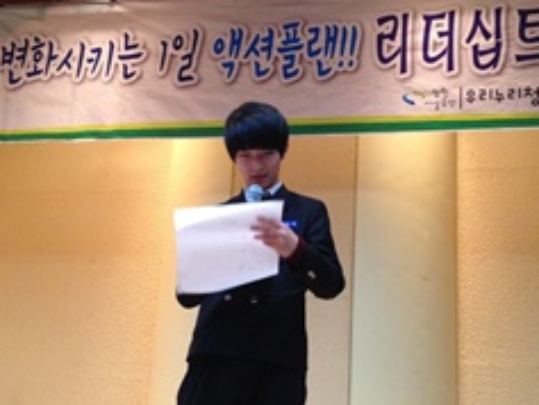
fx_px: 919
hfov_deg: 32.6
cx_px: 309
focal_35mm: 59
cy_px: 253
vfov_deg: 24.8
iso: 200
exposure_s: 1/20
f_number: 2.4
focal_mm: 4.28
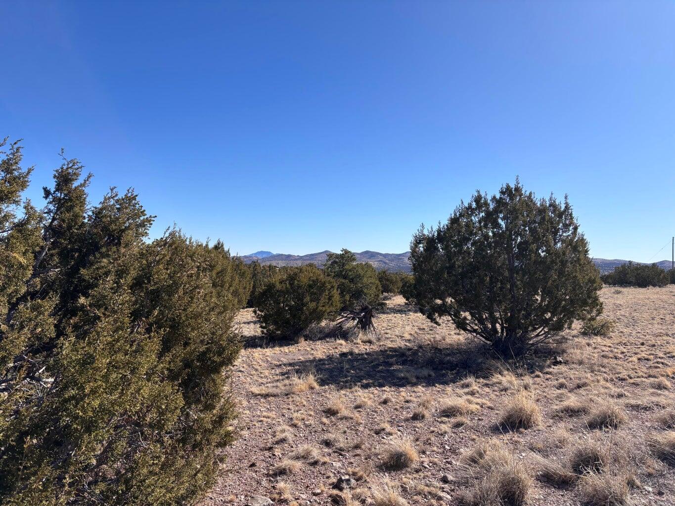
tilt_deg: +2.7
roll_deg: -0.7
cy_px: 253
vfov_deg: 53.1
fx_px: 507
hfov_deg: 67.3
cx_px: 338
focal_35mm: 26
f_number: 1.6
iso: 50
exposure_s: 1/3788
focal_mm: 5.96
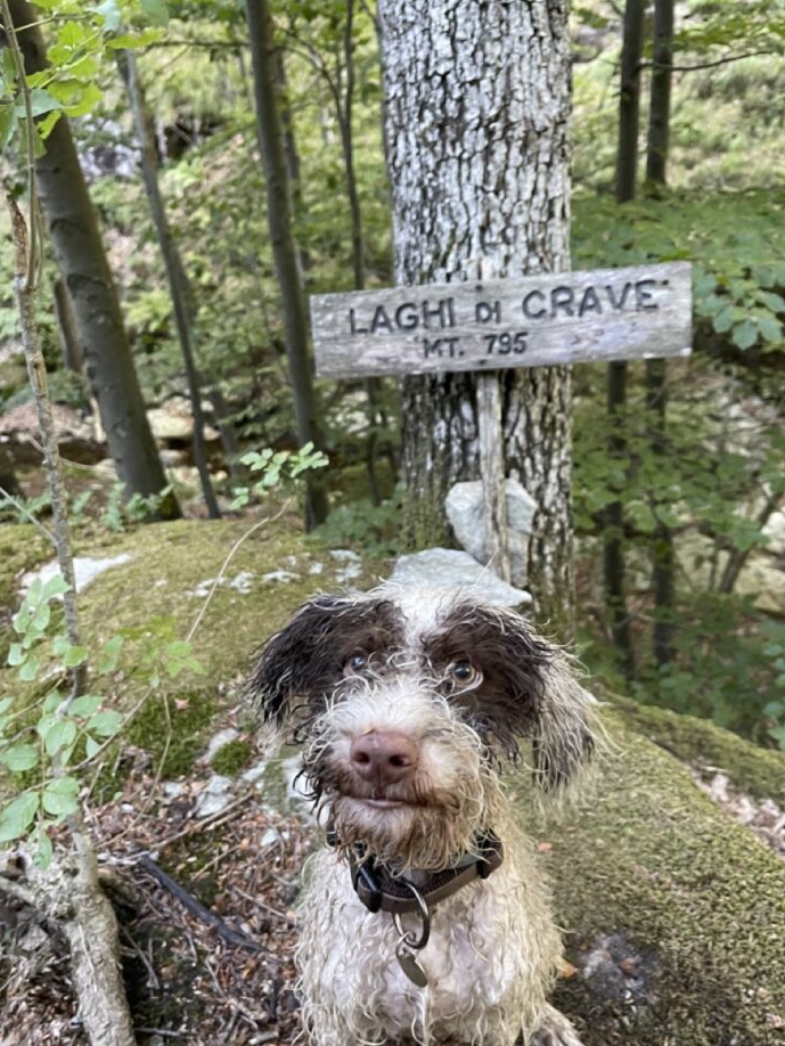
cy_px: 564
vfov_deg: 61.6
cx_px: 424
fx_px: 876
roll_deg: +5.2
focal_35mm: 29
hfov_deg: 48.2
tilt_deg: -28.0
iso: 500
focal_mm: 5.1
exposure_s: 1/54
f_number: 1.6
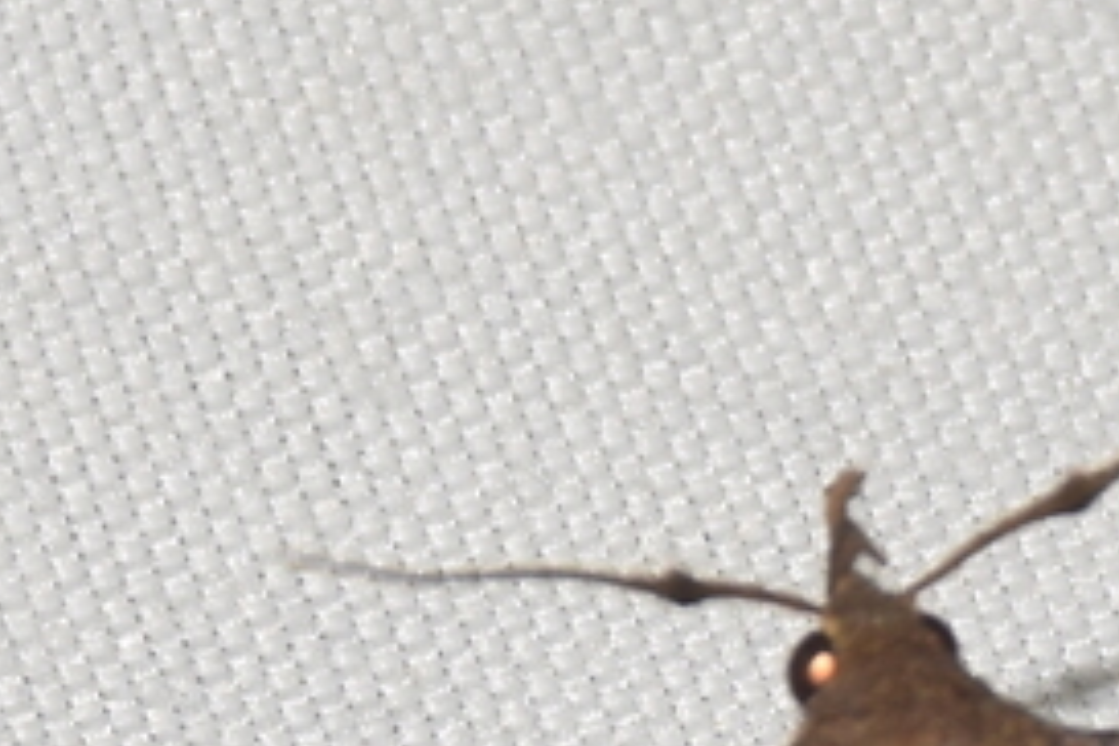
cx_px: 1248
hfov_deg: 2.8
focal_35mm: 740
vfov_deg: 1.9
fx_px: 23000
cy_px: 1172
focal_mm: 140
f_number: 13
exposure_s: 1/160
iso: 100
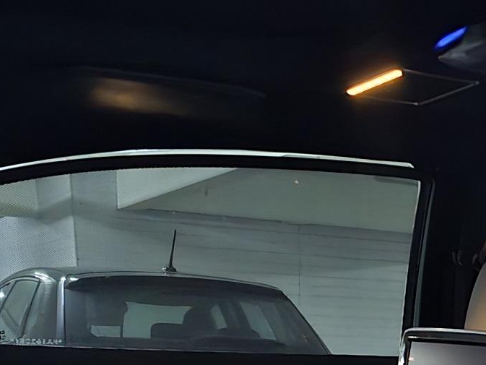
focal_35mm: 82
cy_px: 617
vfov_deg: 15.8
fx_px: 1151
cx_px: 564
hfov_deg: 22.2
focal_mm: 6.3
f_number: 1.7
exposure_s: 1/12
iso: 3200
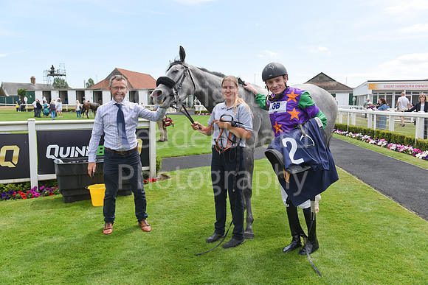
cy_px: 142
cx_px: 214
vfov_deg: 45.0
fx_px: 345
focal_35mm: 29
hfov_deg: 63.6
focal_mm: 29
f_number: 5.6
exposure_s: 1/1250
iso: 400
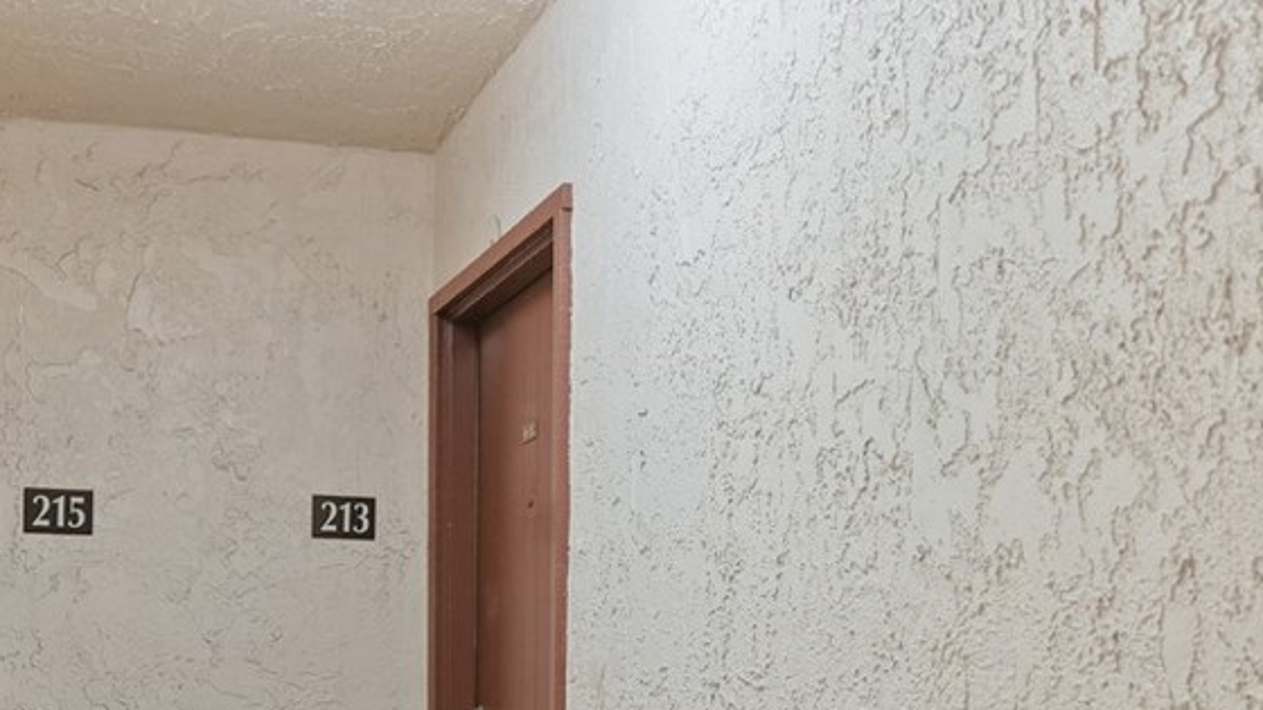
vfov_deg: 24.4
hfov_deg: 43.4
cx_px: 465
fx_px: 1573
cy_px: 695
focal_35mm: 47
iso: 2500
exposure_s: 1/25
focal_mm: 24.5
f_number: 4
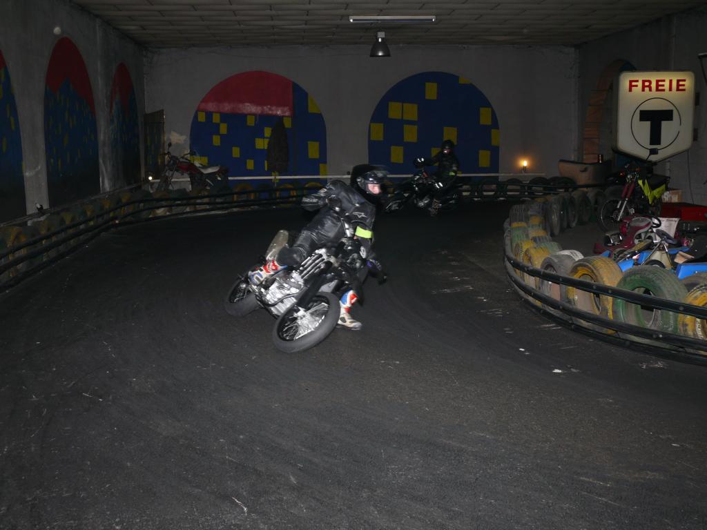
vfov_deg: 36.0
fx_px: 817
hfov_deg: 46.8
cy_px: 265
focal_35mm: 40
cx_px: 354
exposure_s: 1/30
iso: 100
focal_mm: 8.5
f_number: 2.8
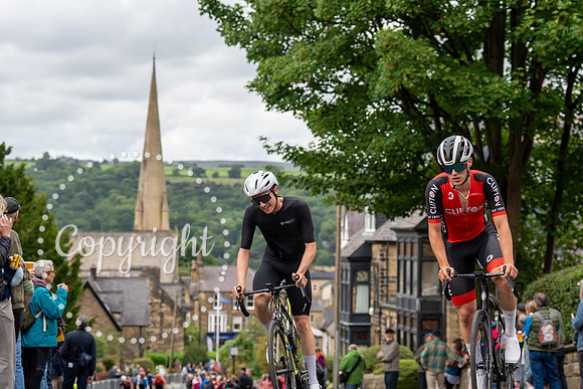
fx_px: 1487
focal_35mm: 92
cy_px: 157
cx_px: 307
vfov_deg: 14.9
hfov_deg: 22.2
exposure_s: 1/800
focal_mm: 74
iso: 400
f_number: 3.5
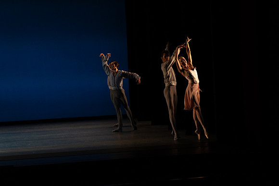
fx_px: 1046
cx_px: 140
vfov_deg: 10.2
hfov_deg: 15.2
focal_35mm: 135
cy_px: 93
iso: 3200
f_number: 8
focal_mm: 135
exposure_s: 1/500
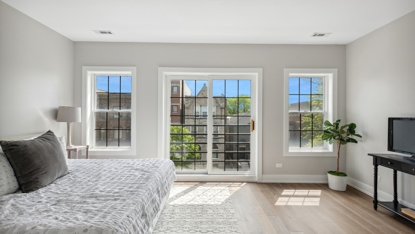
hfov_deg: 92.7
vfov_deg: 61.0
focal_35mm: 18
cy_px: 114
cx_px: 209
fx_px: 198
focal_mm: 17
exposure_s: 1/500
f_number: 8
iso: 500
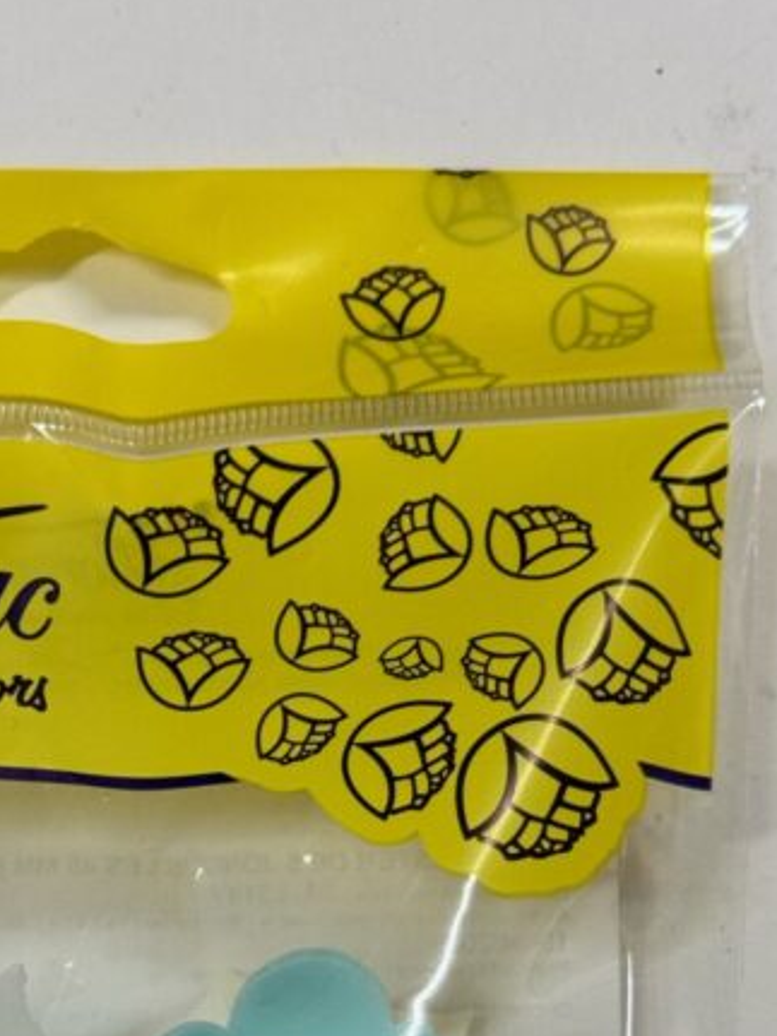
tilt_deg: -78.4
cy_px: 1098
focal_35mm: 114
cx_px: 72
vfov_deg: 16.8
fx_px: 3414
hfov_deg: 12.9
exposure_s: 1/100
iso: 80
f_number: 1.78
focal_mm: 6.86
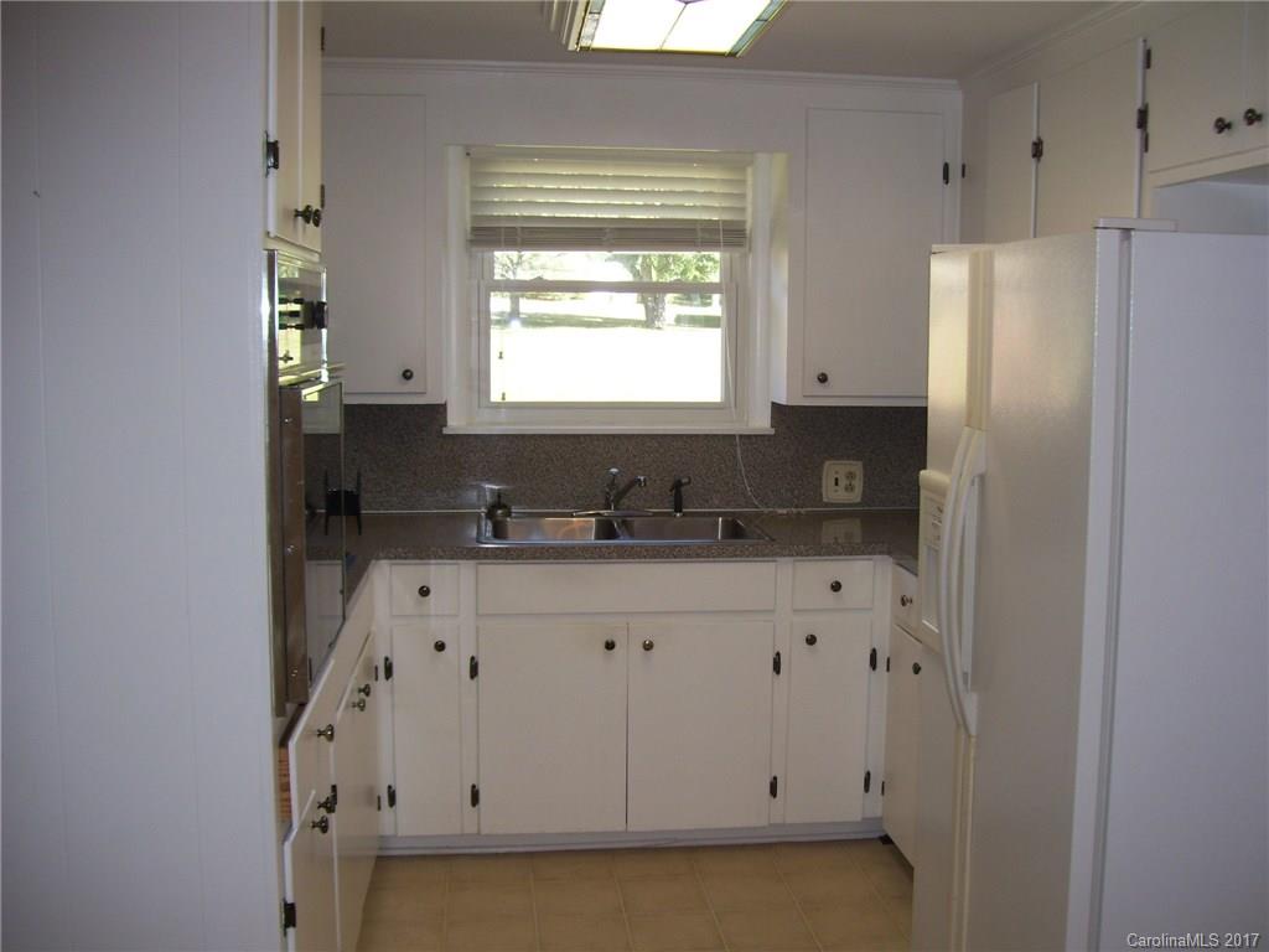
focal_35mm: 36
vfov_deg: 39.7
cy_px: 476
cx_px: 634
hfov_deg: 51.4
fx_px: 1320
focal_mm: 6
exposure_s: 1/60
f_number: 2.7
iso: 80
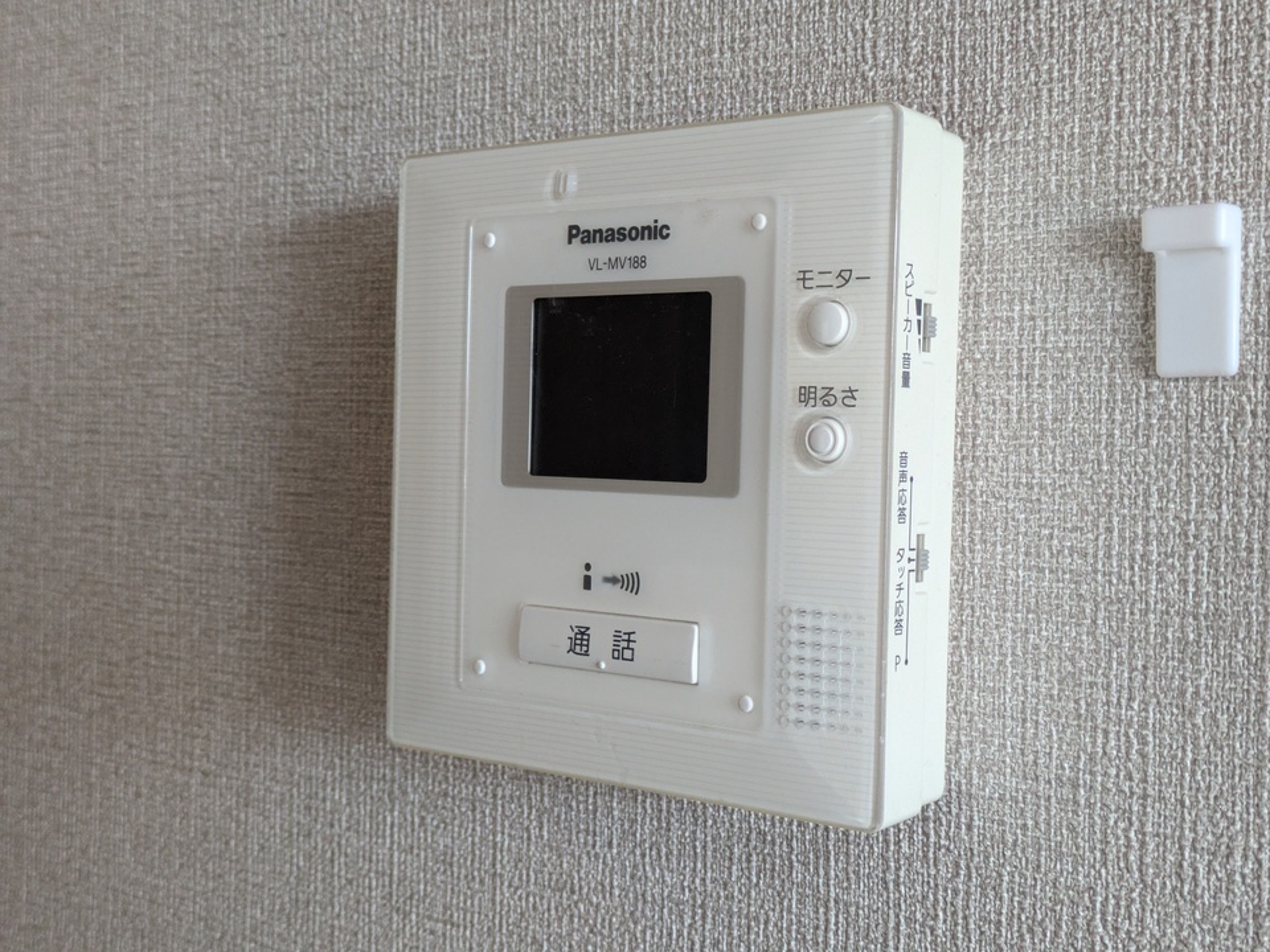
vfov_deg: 28.6
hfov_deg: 37.5
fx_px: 1871
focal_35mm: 51
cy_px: 476
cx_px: 635
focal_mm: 5.43
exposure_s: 1/60
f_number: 1.89
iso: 128
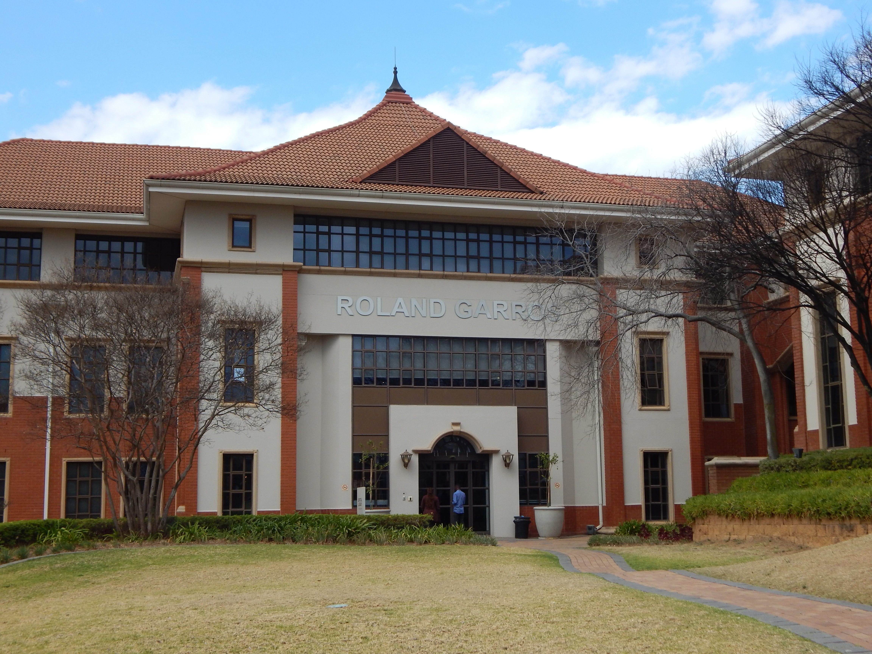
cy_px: 327
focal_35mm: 48
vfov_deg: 30.3
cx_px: 436
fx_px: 1209
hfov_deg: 39.7
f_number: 3.7
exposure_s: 1/640
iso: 125
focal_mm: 8.6
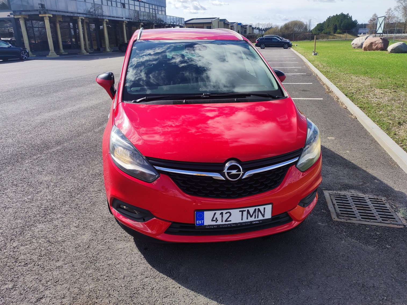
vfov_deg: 71.5
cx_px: 202
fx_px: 211
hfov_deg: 87.8
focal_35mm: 18
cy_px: 145
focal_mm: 4.74
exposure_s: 1/669
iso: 50
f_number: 1.79
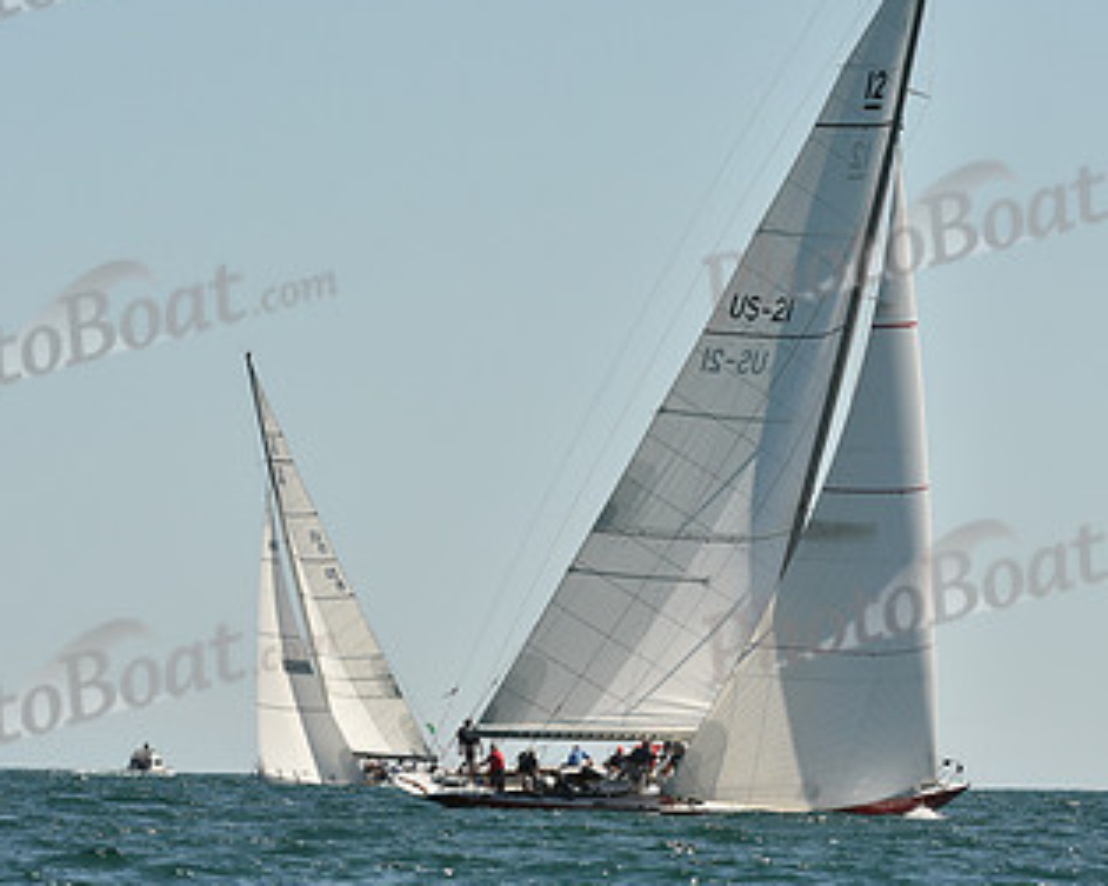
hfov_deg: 5.3
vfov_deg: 4.2
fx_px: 11933
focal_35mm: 364
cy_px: 102
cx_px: 520
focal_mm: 210
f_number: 5.6
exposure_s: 1/2500
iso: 250
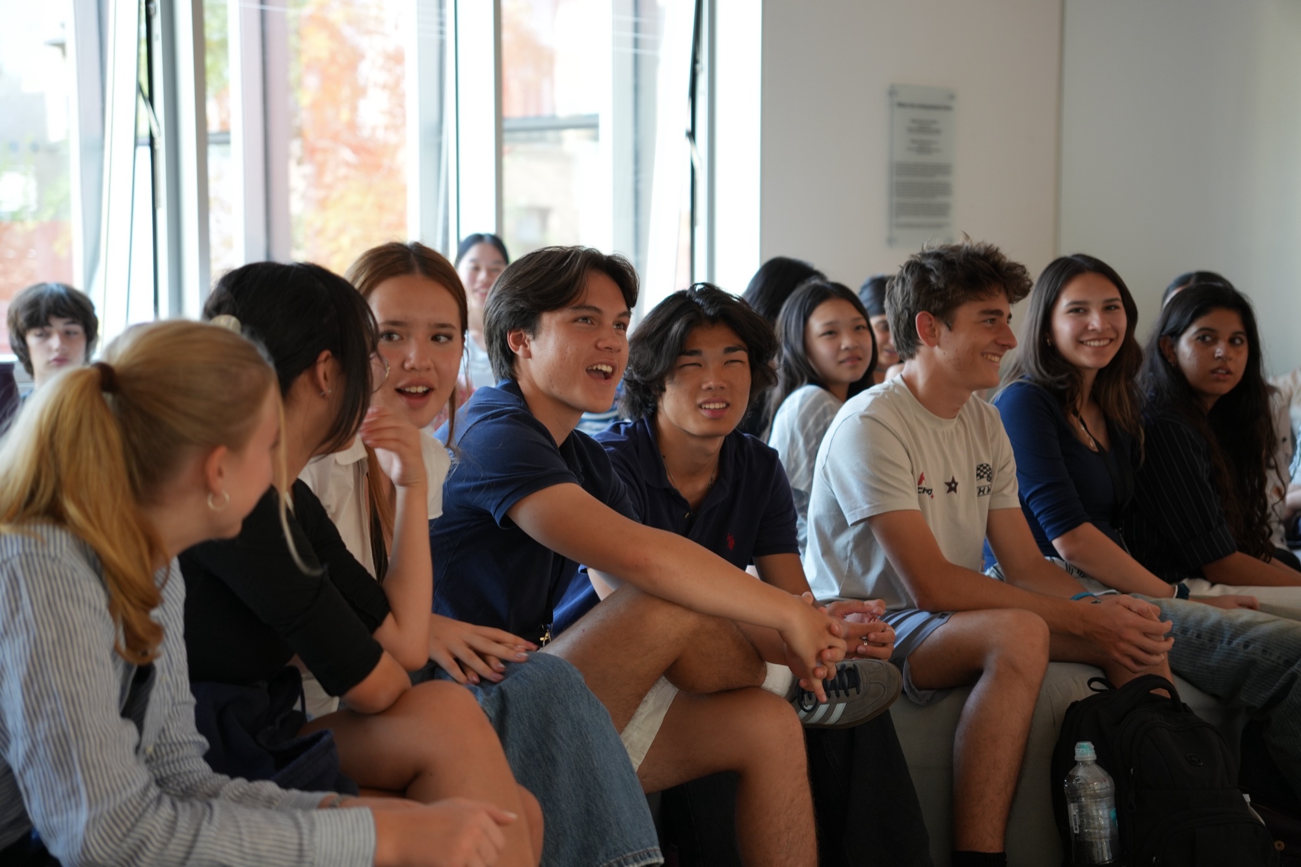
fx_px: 2710
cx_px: 650
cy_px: 434
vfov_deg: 18.2
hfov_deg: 27.0
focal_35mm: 75
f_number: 2.8
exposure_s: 1/50
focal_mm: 50
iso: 250
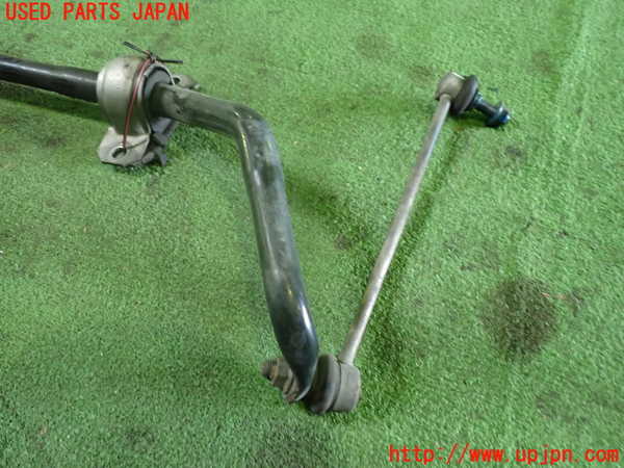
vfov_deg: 46.8
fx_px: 541
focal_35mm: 30
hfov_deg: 60.0
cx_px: 312
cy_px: 234
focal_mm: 5.4
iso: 640
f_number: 2.3
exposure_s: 1/30
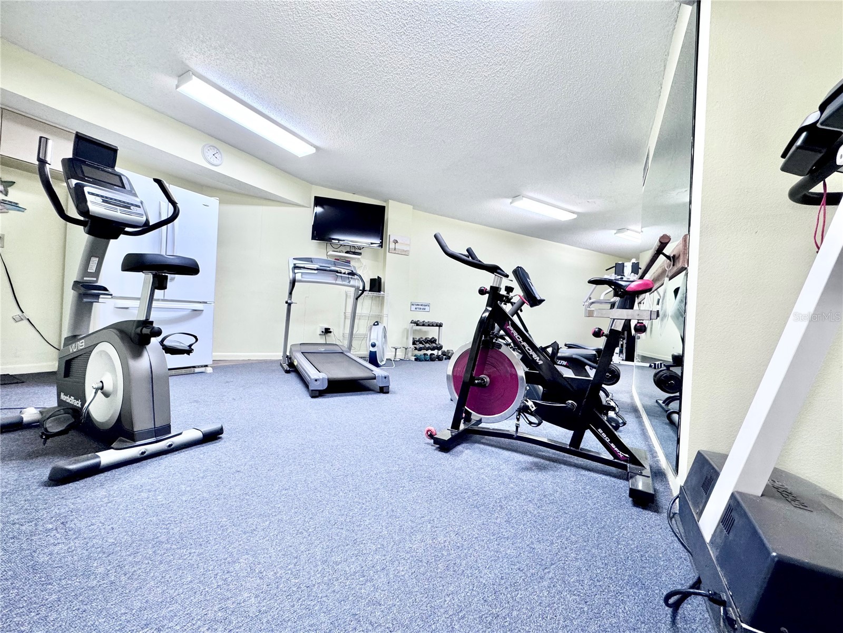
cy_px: 316
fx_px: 341
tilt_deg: -0.4
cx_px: 422
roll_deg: -3.1
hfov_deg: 102.1
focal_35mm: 14
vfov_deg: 85.7
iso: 200
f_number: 2.2
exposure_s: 1/60
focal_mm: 2.22
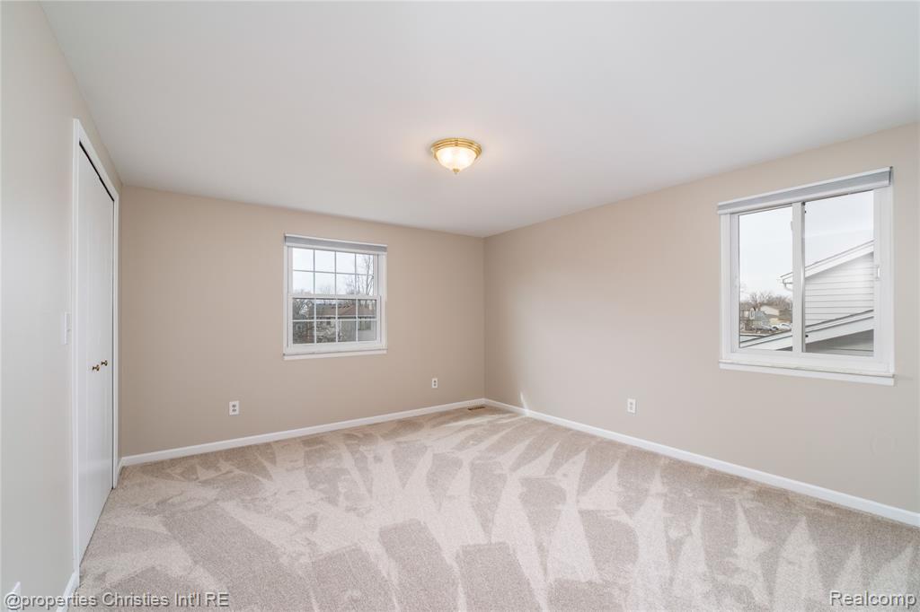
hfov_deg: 100.4
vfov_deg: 77.3
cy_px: 306
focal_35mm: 15
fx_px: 383
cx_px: 460
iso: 500
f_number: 6.4
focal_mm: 10
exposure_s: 1/250
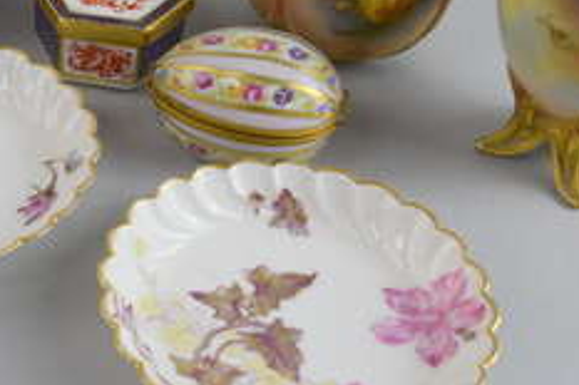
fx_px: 1479
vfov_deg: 14.8
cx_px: -10
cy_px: 130
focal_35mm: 92
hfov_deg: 21.3
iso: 400
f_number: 6.3
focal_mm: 22
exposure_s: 1/125
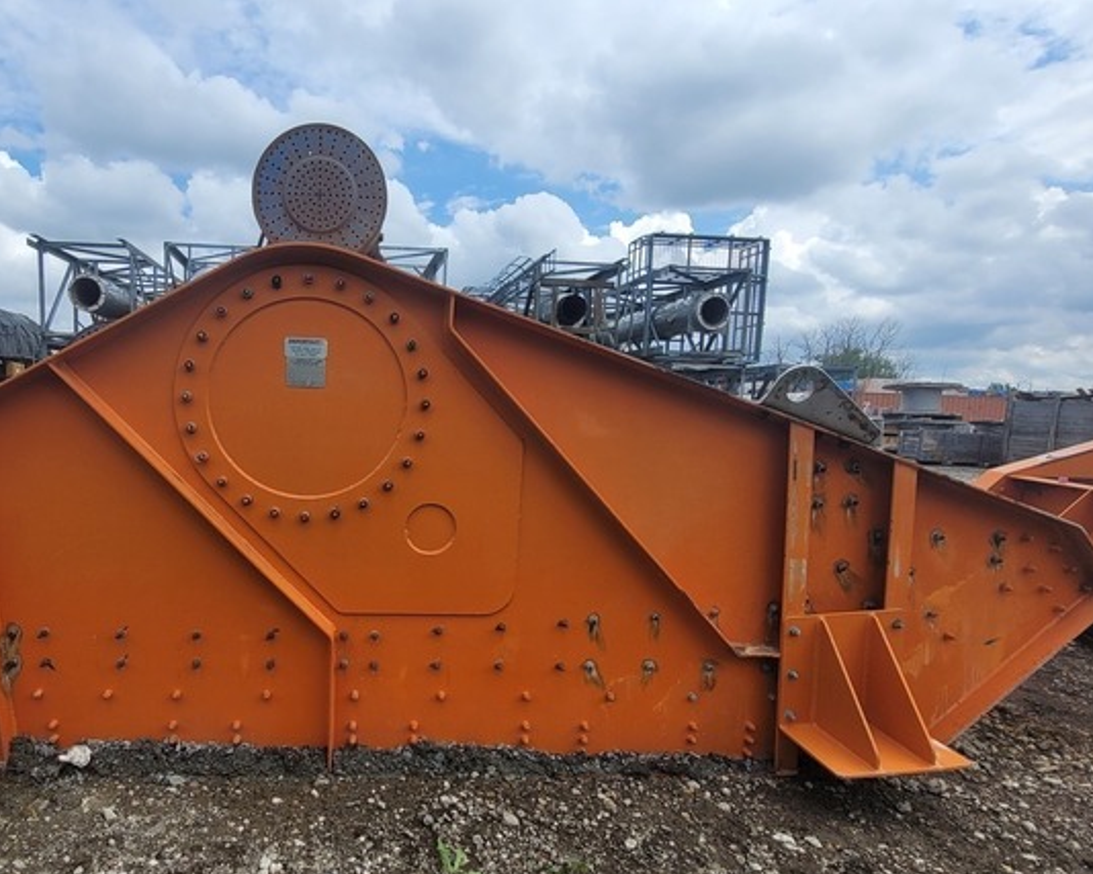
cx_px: 391
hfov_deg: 81.3
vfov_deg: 70.7
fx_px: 615
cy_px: 479
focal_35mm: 19
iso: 64
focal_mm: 2.2
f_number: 2.2
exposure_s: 1/2088
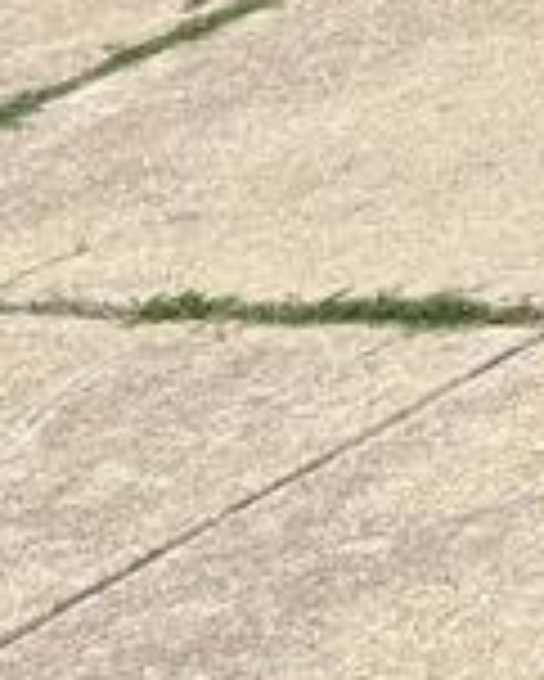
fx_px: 3458
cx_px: 2118
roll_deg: +2.7
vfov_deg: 9.9
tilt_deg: +0.7
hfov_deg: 7.0
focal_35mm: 172
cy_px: -932
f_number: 1.6
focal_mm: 5.96
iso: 50
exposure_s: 1/4608
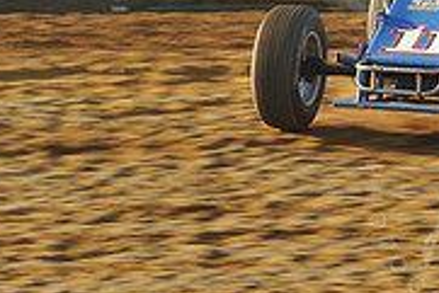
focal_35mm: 560
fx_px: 6834
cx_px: 509
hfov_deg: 3.7
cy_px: -39
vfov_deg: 2.5
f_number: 9
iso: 400
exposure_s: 1/320
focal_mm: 175
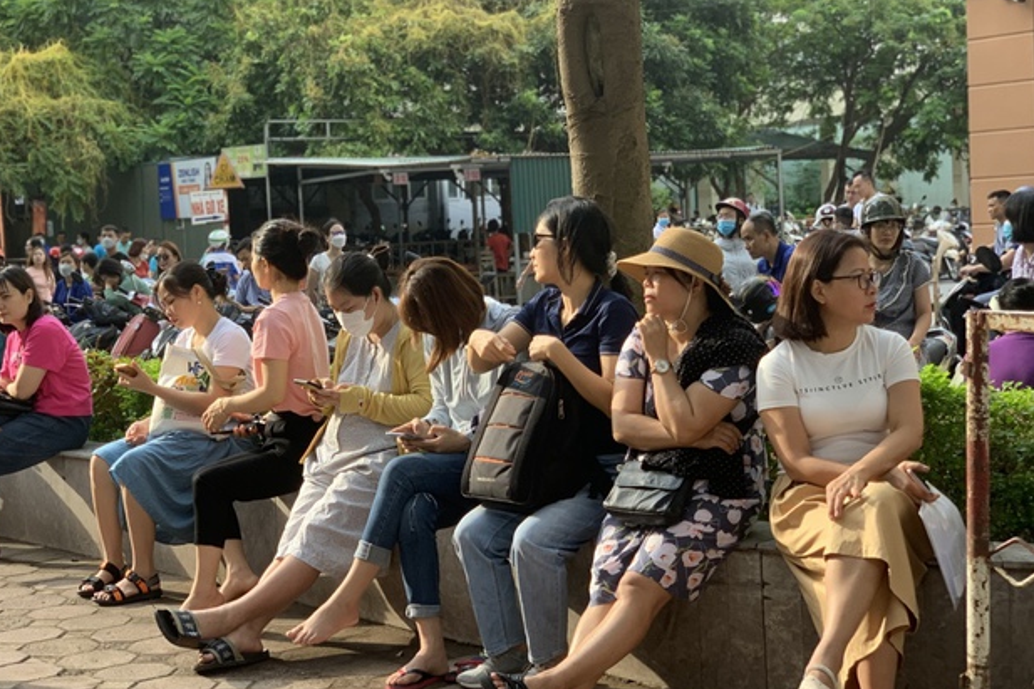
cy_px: 369
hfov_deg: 31.4
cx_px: 429
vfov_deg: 21.2
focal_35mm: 64
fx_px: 1838
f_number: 2.4
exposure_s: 1/122
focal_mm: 6
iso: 50
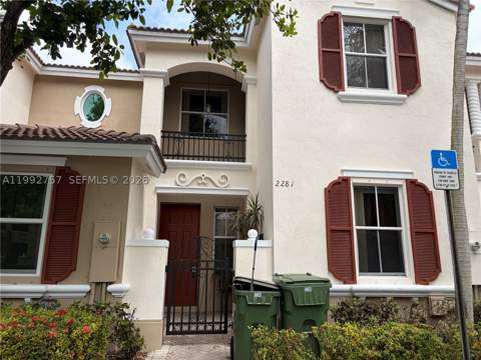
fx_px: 361
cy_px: 180
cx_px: 240
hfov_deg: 67.3
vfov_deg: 53.1
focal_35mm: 26
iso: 50
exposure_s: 1/2075
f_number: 1.6
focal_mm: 5.96
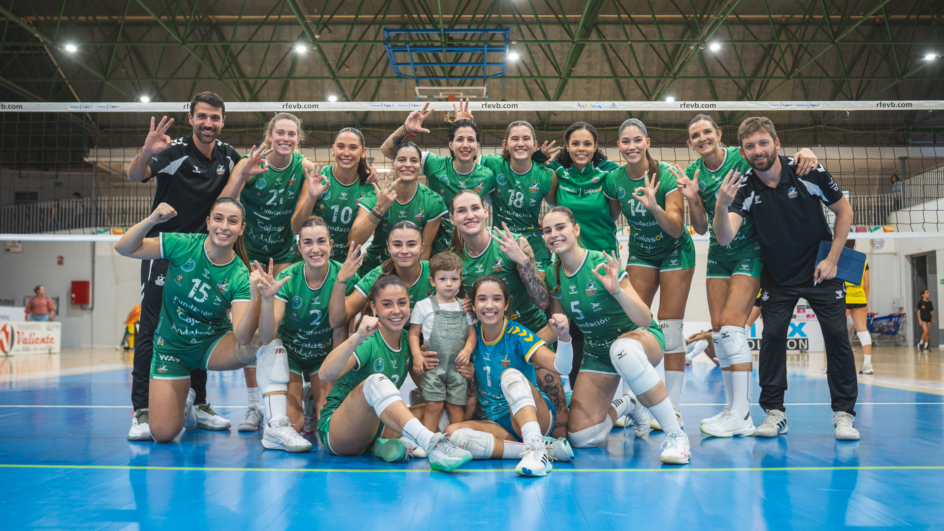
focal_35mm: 37
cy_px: 264
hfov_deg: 54.0
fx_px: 926
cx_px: 471
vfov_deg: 32.0
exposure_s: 1/320
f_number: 2.8
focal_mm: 35
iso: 1000
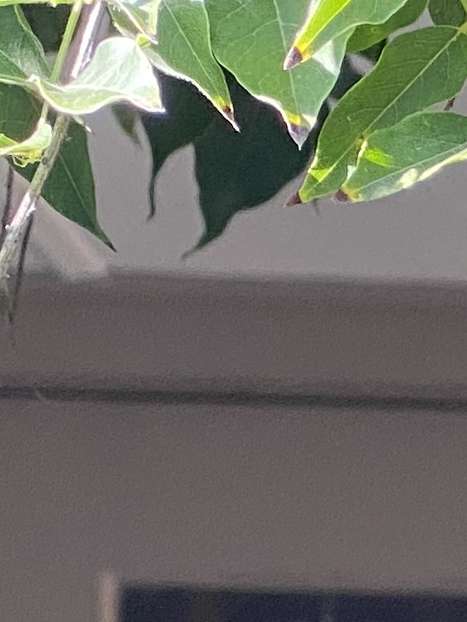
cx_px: 1521
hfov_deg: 4.8
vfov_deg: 6.6
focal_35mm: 292
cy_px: 1207
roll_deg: -0.2
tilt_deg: +1.8
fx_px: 5249
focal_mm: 6
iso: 40
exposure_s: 1/121
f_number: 2
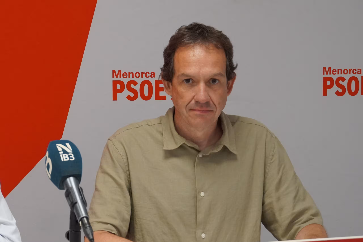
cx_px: 182
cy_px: 121
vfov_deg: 19.3
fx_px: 711
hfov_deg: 28.7
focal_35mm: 70
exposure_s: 1/160
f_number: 6.3
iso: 1600
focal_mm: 47
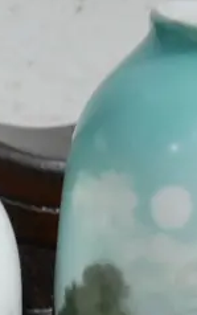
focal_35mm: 164
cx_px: -61
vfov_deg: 12.1
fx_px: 1407
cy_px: 486
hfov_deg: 7.9
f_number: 4
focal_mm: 18
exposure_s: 1/60
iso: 400
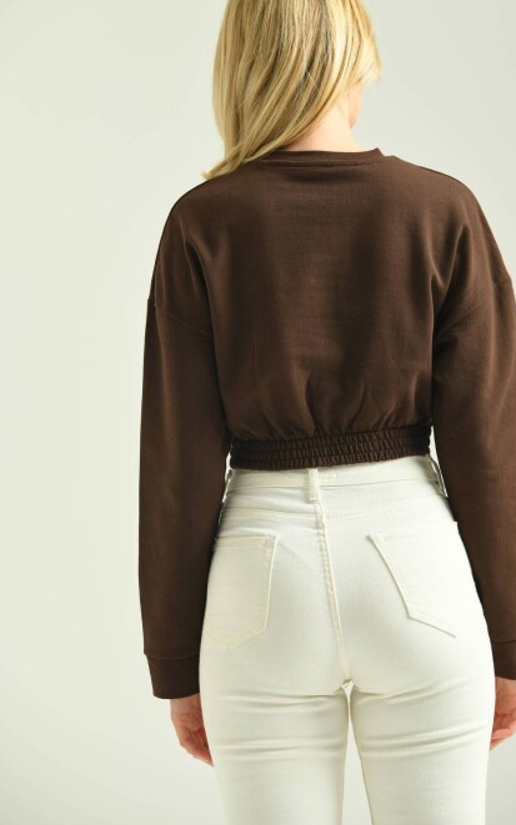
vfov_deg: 13.4
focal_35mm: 156
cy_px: 362
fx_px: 3511
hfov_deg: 8.4
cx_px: 311
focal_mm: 135
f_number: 5.6
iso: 125
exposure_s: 1/160
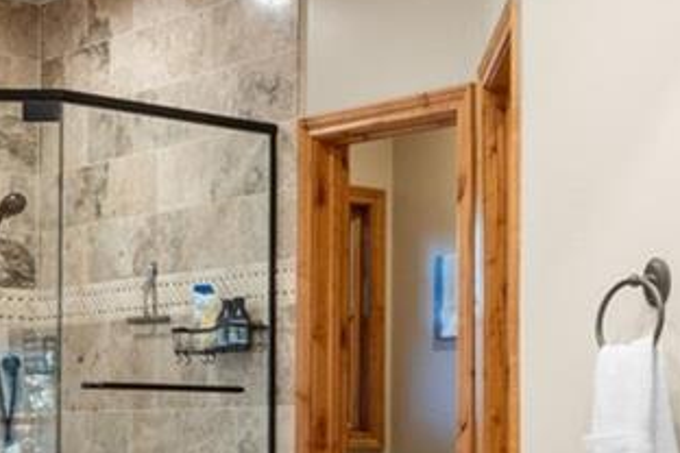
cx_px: 726
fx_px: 1549
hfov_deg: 23.4
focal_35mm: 82
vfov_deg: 16.4
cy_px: 433
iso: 400
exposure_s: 1/6
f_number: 8
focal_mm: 16
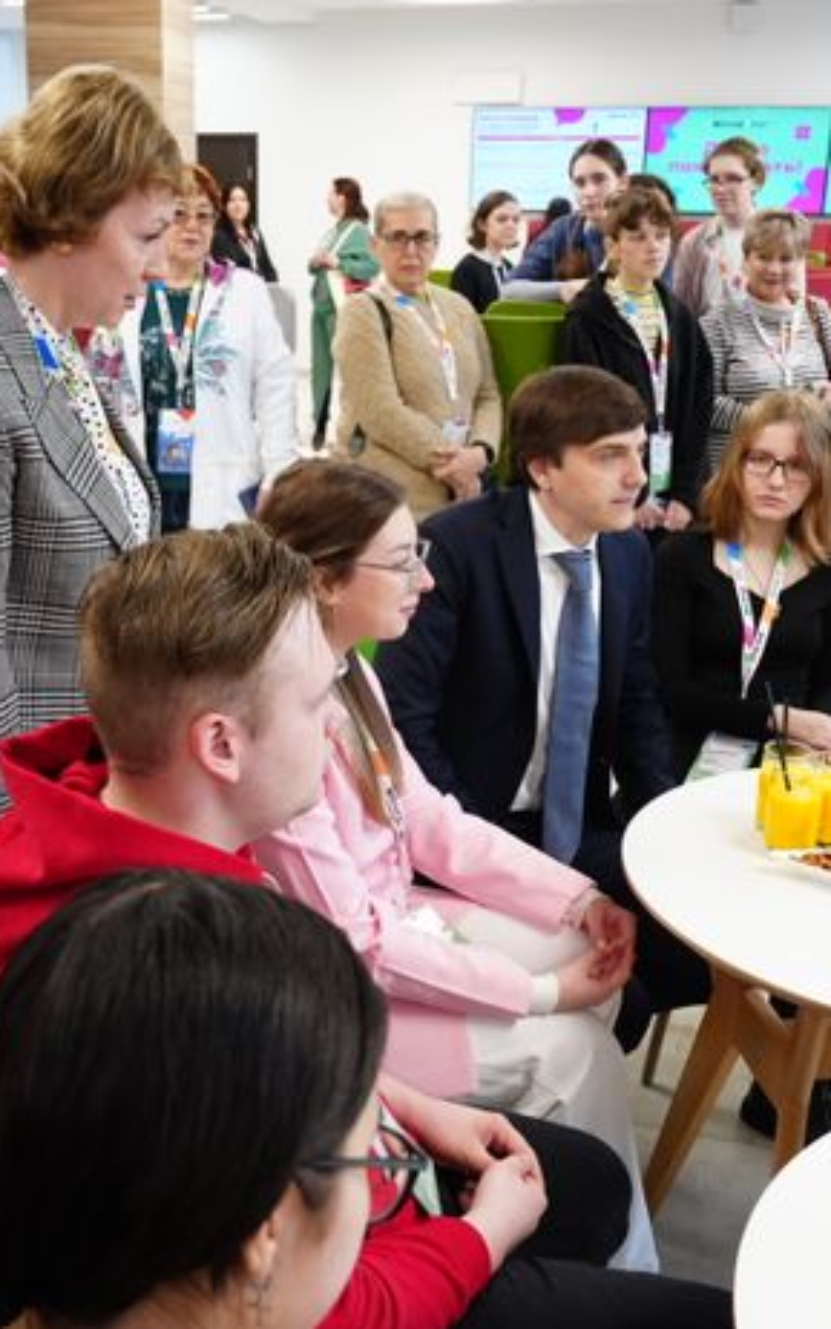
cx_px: 295
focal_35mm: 40
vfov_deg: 49.3
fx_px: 1449
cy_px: 662
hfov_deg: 31.8
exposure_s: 1/200
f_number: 5.6
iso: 3200
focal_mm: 26
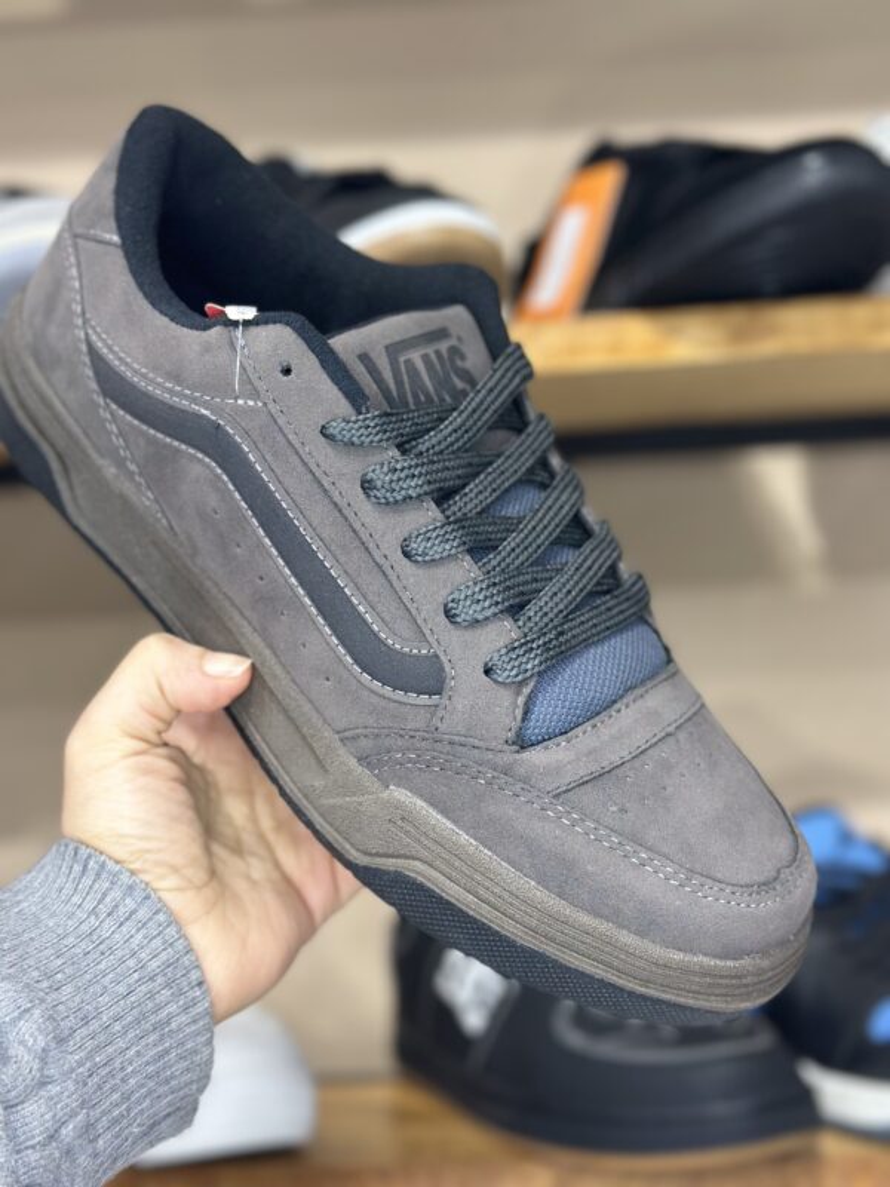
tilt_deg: +3.9
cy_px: 594
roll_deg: +1.1
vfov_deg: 39.7
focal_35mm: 48
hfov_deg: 30.3
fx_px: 1645
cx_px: 445
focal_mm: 6.86
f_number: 1.78
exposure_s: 1/50
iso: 160
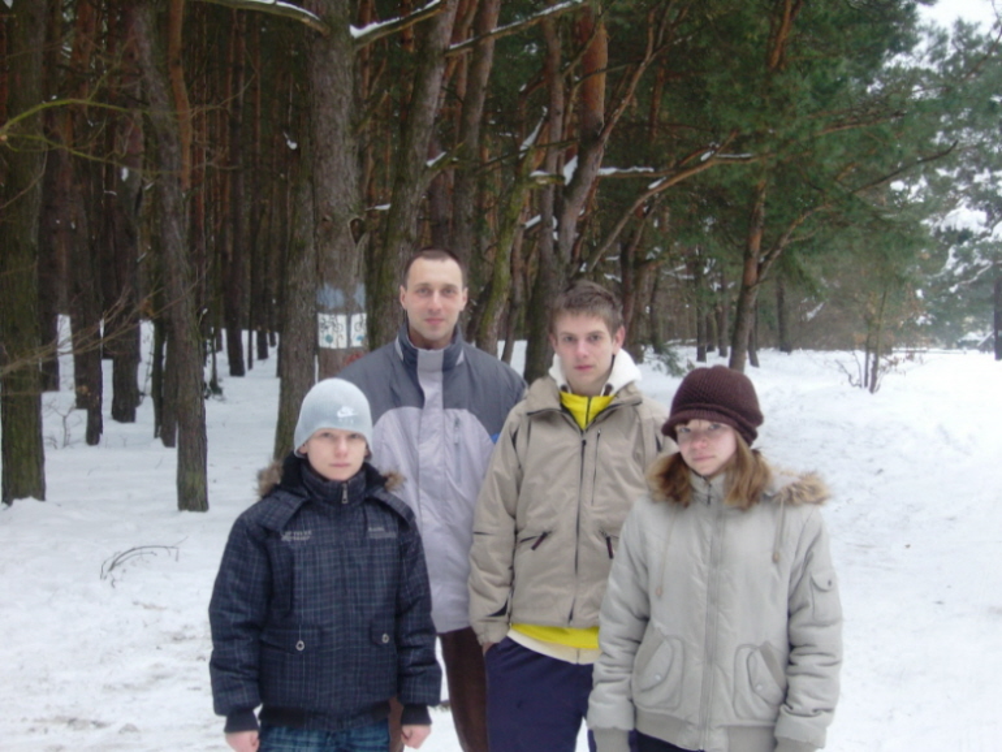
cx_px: 501
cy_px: 376
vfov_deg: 24.4
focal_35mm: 60
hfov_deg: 32.2
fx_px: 1737
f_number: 3.6
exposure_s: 1/30
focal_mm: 9.9
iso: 80
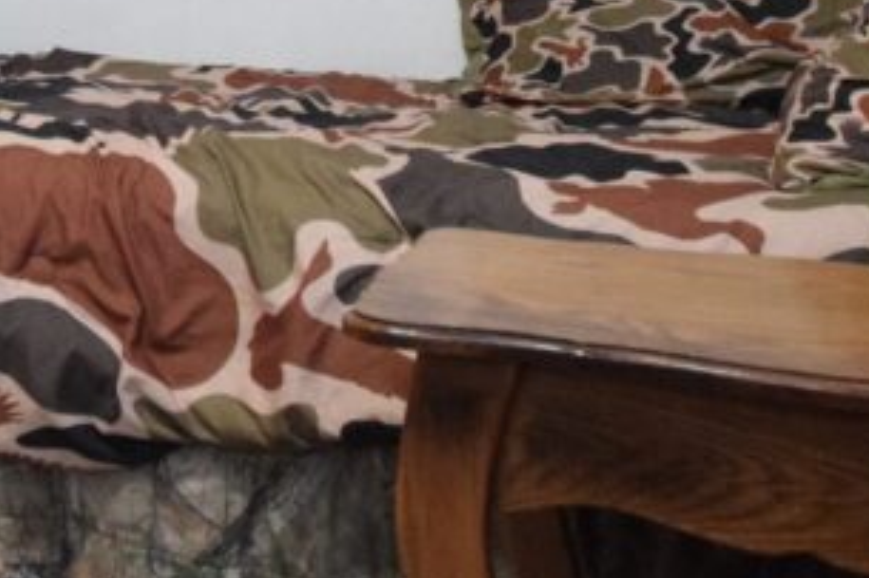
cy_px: -134
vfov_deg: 21.2
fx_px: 1423
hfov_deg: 28.8
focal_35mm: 59
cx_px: -208
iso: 3200
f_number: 4.5
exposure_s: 1/60
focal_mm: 10
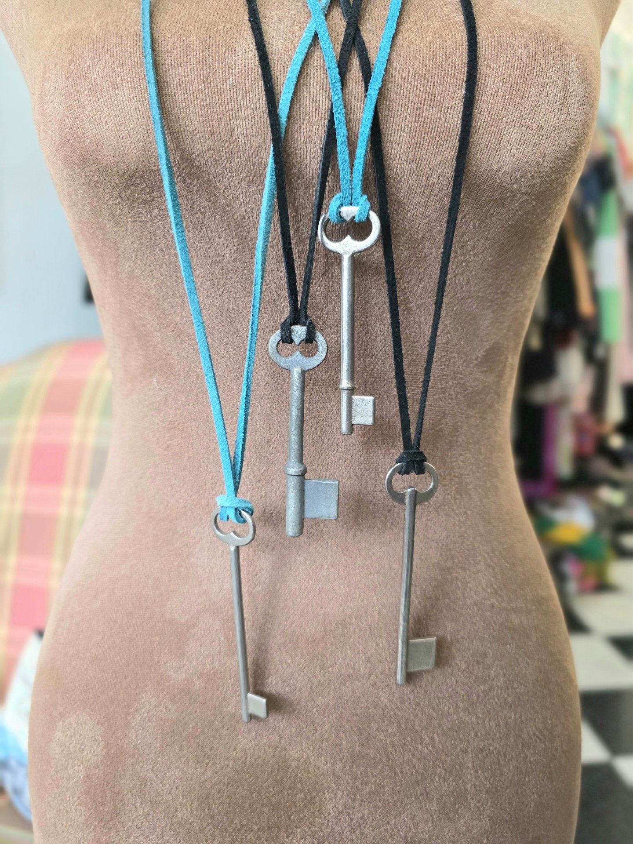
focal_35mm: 23
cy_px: 422
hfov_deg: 58.9
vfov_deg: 73.9
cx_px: 316
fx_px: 561
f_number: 1.7
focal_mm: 6.3
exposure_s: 1/120
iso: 800
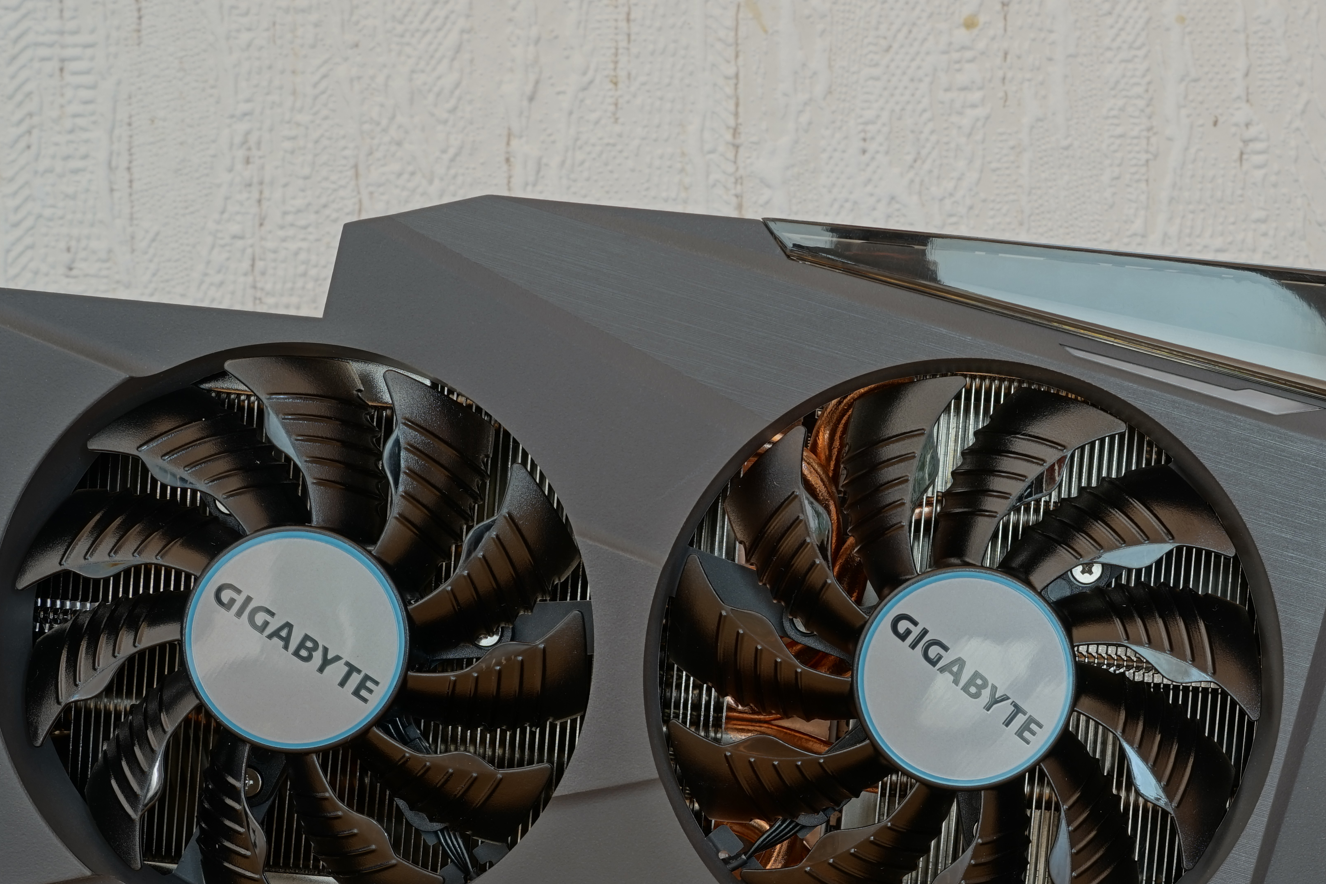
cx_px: 945
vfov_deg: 25.7
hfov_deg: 37.5
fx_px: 1915
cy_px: 670
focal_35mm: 52
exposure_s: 1.6
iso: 50
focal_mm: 28
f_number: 9
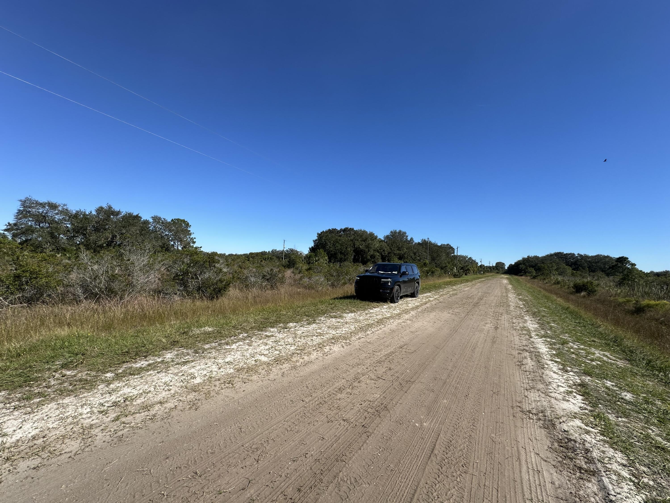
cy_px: 252
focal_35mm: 14
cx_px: 335
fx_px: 271
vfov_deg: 85.7
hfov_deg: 102.1
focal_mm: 2.22
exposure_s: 1/2353
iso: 50
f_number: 2.2
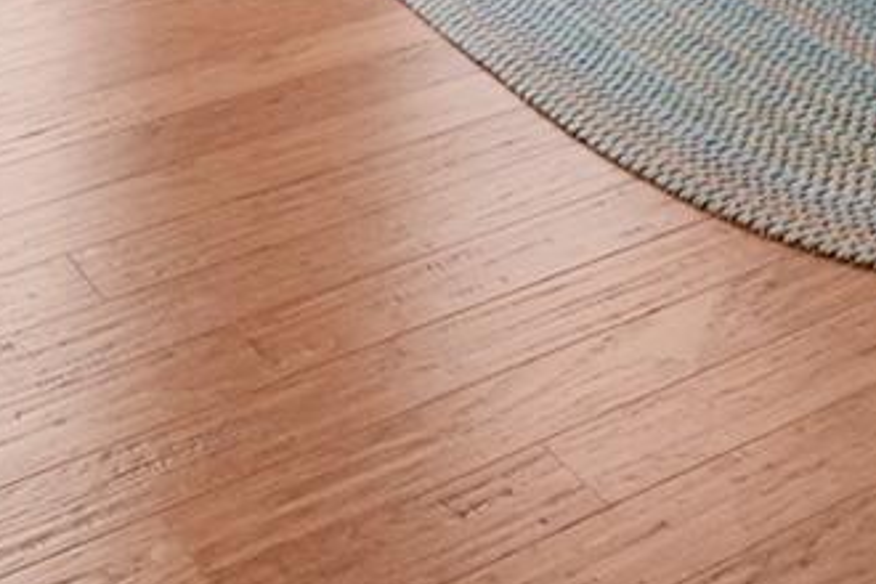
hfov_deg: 20.2
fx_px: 2117
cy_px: -896
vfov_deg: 12.0
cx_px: 1298
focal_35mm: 87
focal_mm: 14
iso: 100
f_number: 9
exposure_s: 1/2.5
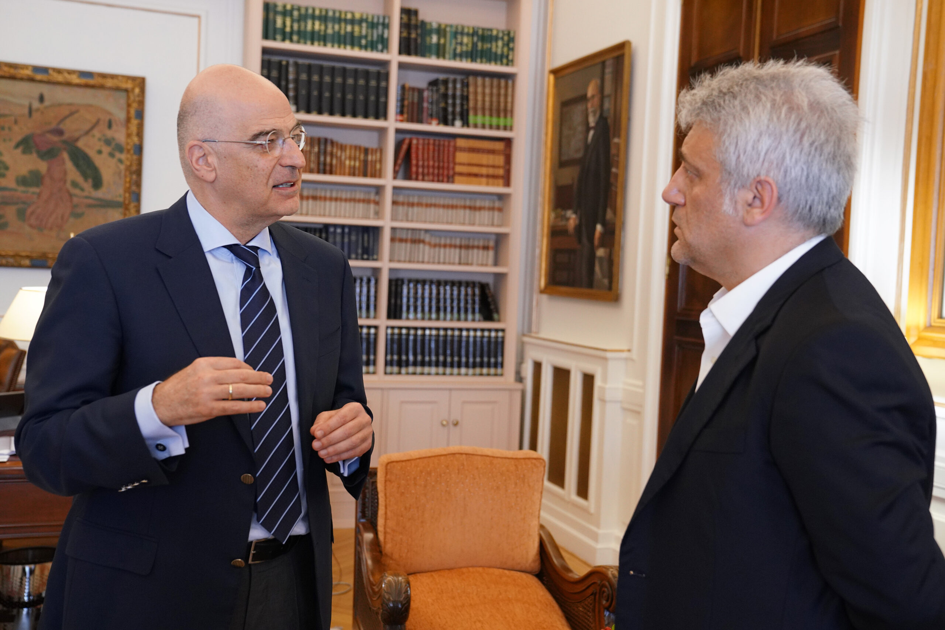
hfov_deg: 46.4
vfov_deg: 31.9
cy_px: 315
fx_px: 1102
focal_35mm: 42
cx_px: 472
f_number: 4
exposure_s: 1/160
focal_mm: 42
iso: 2500
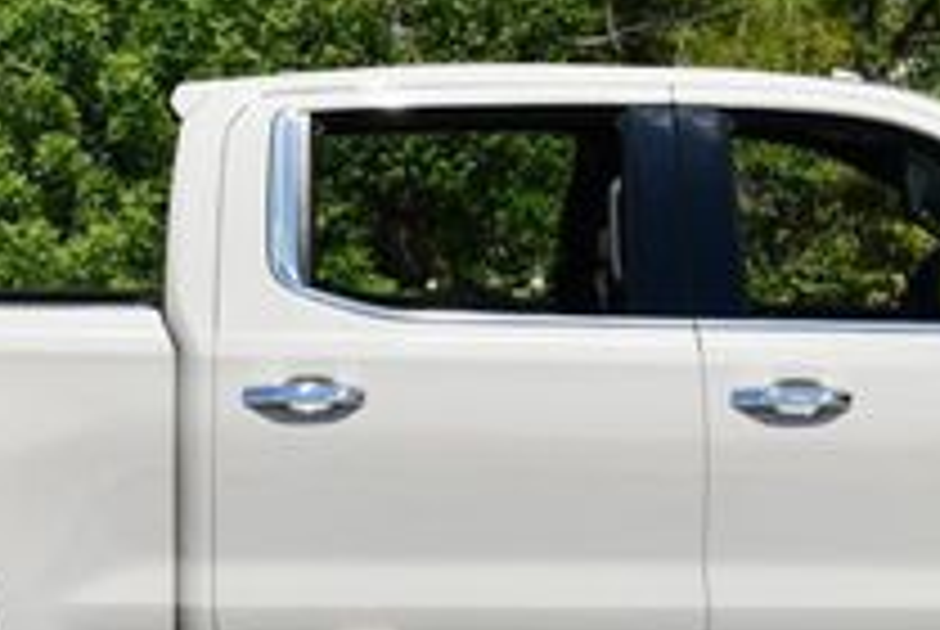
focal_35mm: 159
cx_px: 549
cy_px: 234
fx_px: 4157
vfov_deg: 8.7
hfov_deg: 12.9
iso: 100
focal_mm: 26
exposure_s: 1/250
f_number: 8
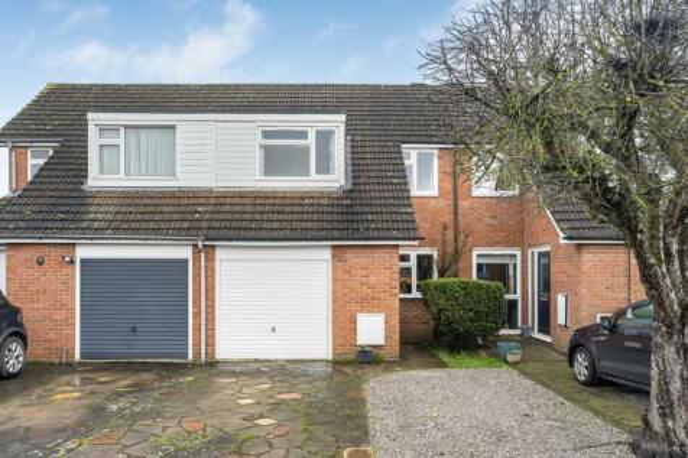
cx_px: 344
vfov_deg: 51.3
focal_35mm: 25
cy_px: 229
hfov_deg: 71.5
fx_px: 478
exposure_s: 1/40
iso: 640
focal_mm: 25
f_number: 8
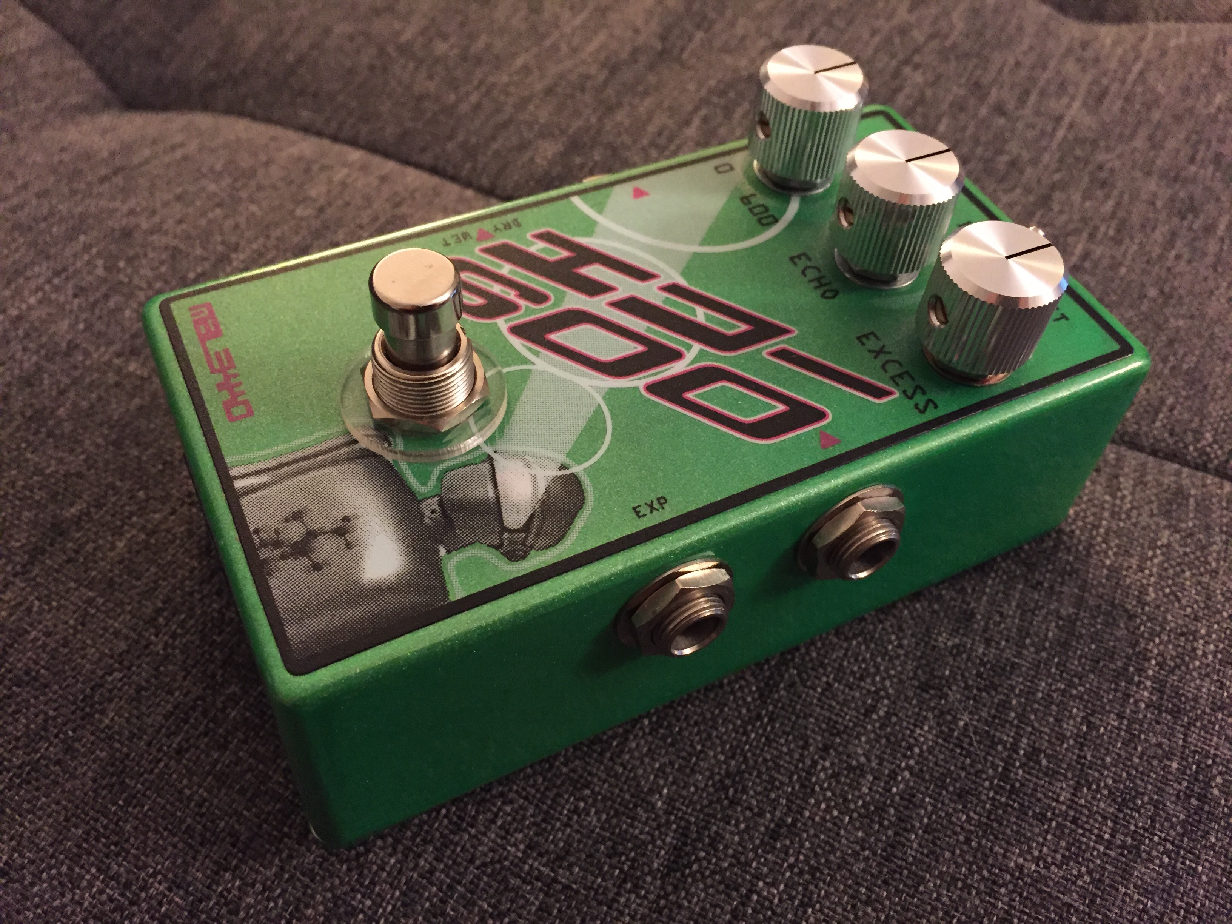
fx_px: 1032
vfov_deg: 48.2
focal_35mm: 29
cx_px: 616
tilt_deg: -52.3
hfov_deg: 61.7
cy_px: 462
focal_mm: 4.15
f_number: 2.2
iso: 250
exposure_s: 1/15
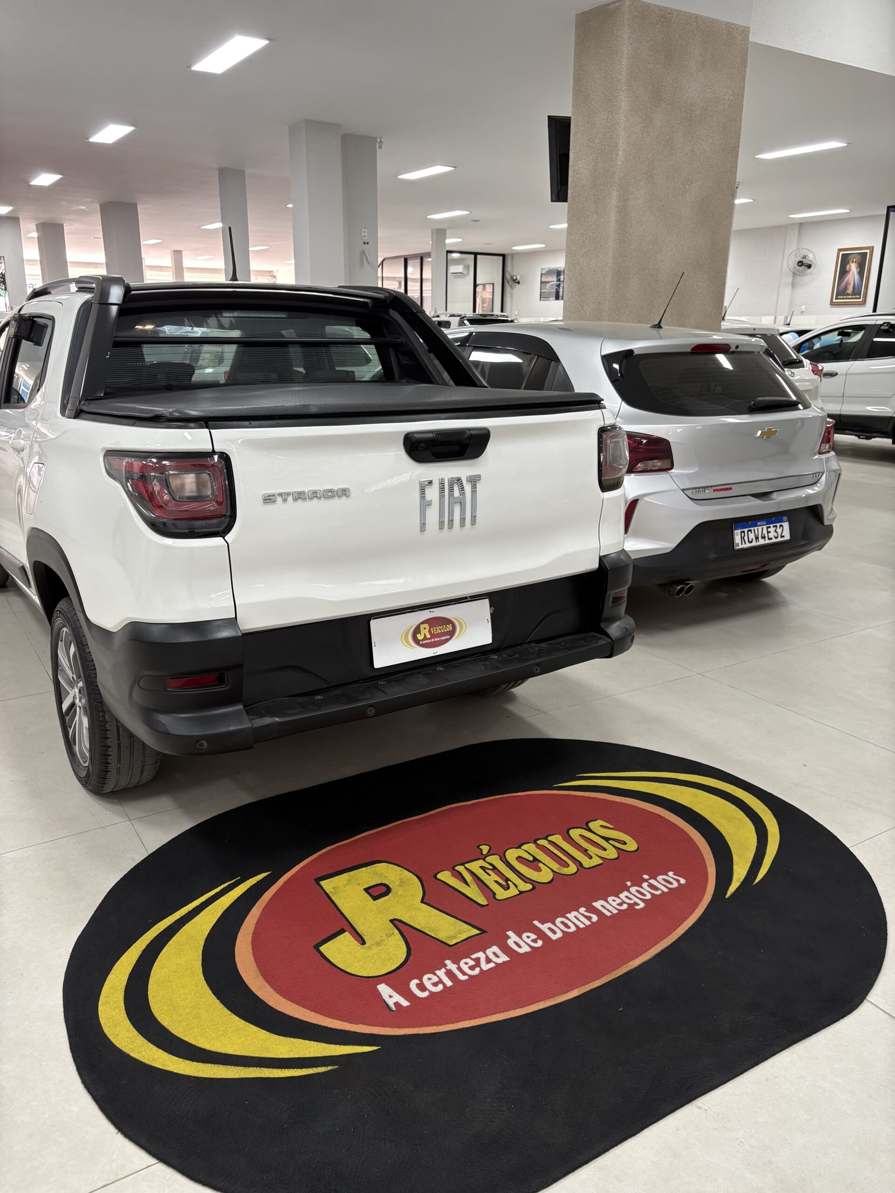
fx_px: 896
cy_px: 596
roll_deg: -1.1
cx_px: 448
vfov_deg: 67.3
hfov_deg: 53.1
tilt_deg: -16.7
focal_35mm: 26
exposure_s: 1/60
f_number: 1.6
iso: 100
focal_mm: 5.96
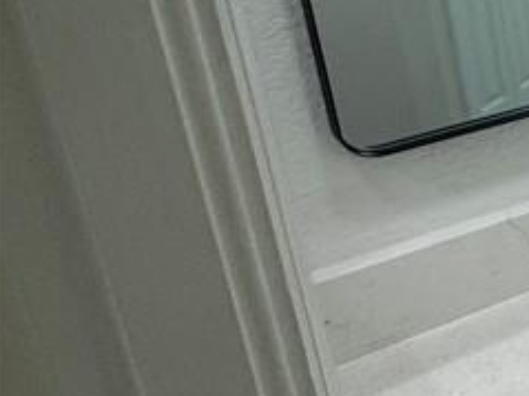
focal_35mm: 60
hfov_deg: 17.8
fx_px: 916
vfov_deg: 23.2
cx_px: 1122
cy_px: -15
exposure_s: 1/120
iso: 80
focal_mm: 2.22
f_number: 2.2
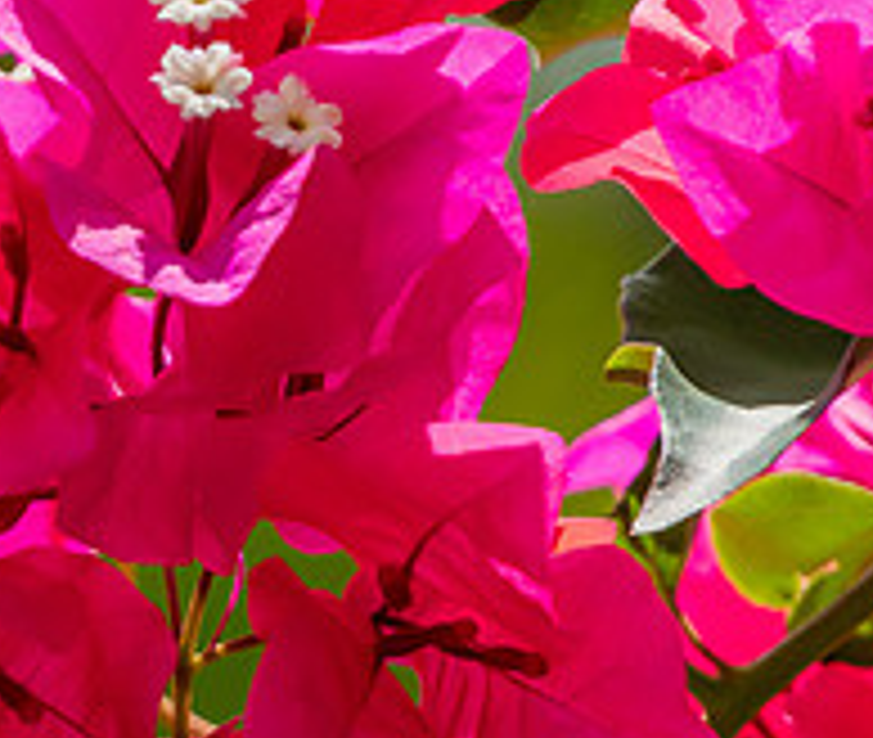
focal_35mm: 1916
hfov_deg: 1.0
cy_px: 778
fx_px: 50618
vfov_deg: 0.8
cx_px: -385
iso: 200
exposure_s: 1/1600
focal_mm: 400
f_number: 8
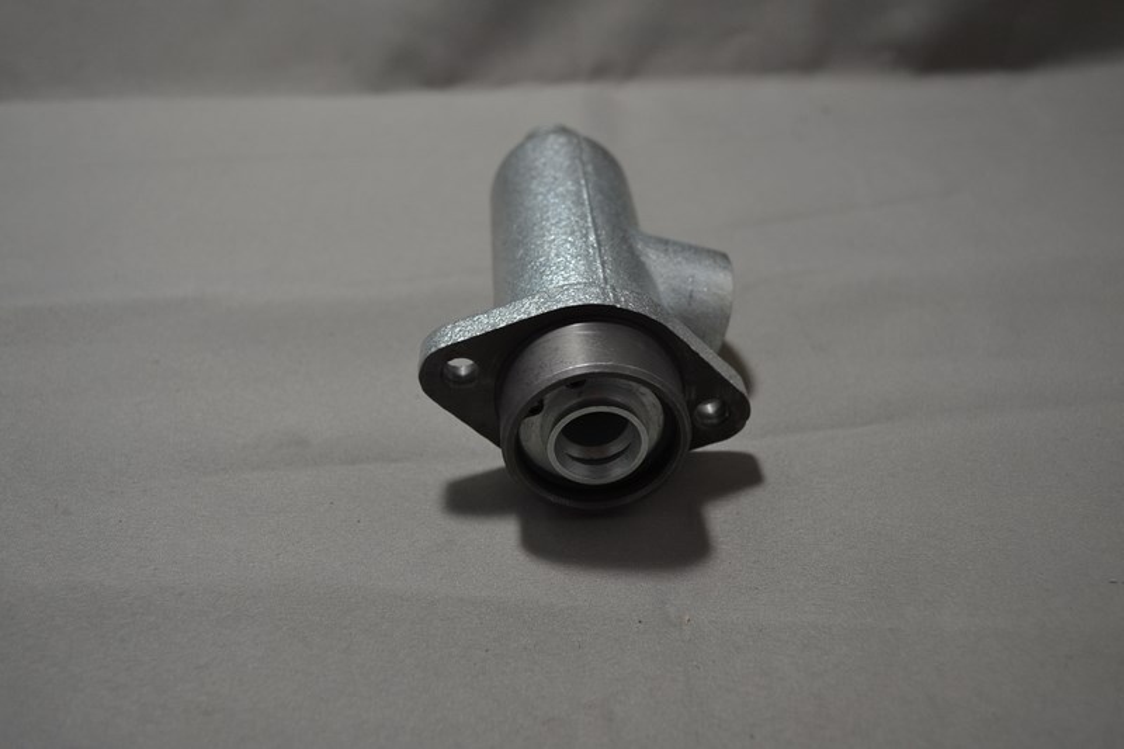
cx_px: 562
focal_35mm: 36
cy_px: 374
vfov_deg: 36.9
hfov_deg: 53.1
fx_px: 1124
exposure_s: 1/60
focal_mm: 24
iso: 400
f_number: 4
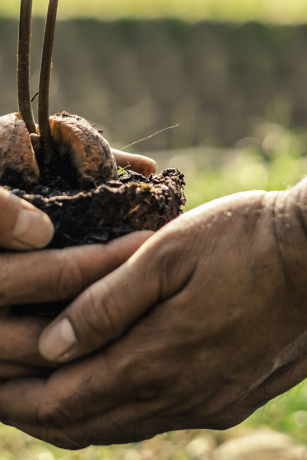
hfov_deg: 8.5
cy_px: -5
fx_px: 2071
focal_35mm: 162
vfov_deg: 12.5
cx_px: 63
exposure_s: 1/125
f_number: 2.5
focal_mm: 50
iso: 100
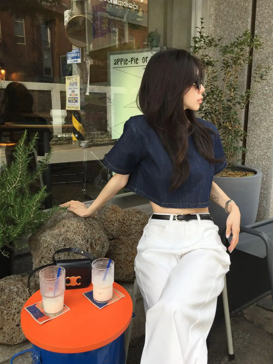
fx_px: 305
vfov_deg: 61.7
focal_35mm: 29
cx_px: 136
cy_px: 182
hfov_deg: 48.2
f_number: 2.2
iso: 32
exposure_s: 1/444
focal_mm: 4.15
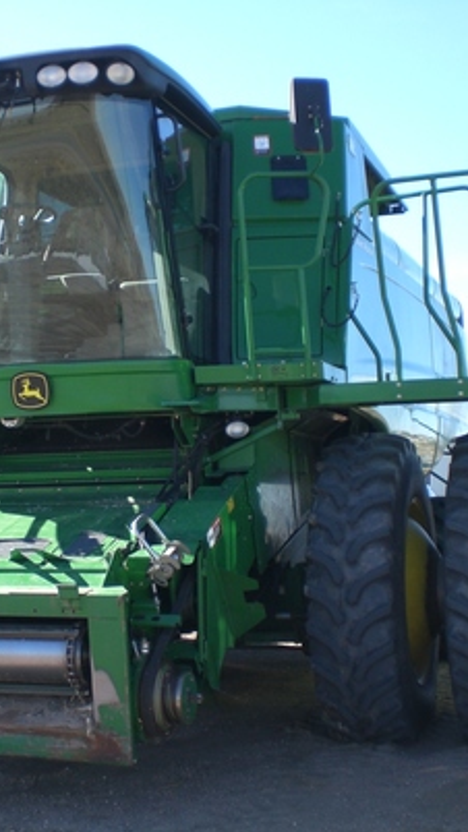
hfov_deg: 21.3
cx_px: 124
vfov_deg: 37.2
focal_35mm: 56
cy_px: 414
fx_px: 1236
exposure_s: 1/320
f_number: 3.1
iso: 50
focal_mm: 6.3
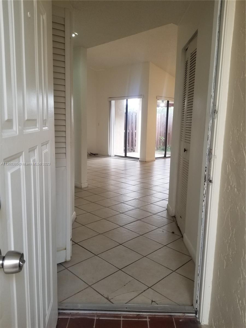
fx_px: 246
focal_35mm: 26
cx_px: 123
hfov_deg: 53.1
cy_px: 164
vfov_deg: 67.3
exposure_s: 1/60
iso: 80
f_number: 1.7
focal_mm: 4.3
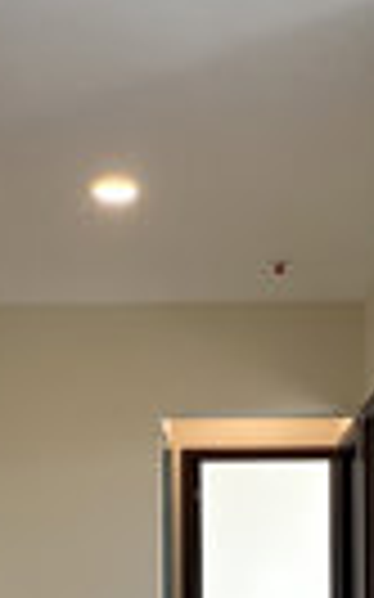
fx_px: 1159
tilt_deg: -0.7
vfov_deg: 27.2
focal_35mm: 71
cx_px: 210
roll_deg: +0.6
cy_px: 611
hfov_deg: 18.3
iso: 50
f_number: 2.2
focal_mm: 2.22
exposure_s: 1/120
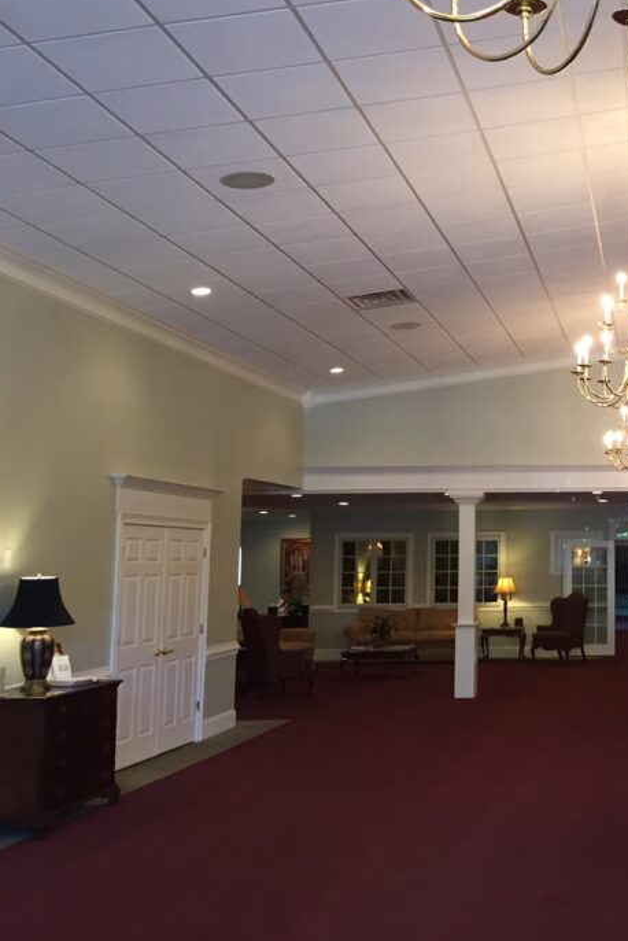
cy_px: 429
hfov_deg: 27.9
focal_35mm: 45
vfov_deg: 43.5
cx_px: 647
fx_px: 1176
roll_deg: -0.3
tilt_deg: +6.1
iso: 80
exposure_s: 1/30
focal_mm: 4.15
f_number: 2.2
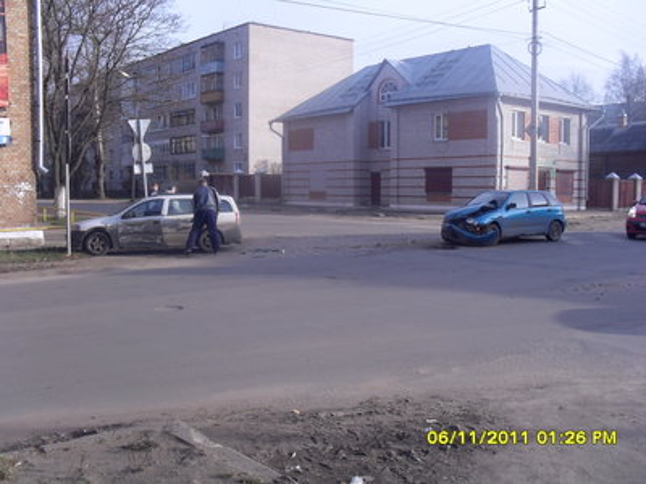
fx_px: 653
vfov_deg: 40.7
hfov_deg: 52.6
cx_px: 323
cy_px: 242
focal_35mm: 35
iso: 100
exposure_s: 1/500
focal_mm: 6.3
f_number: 3.2
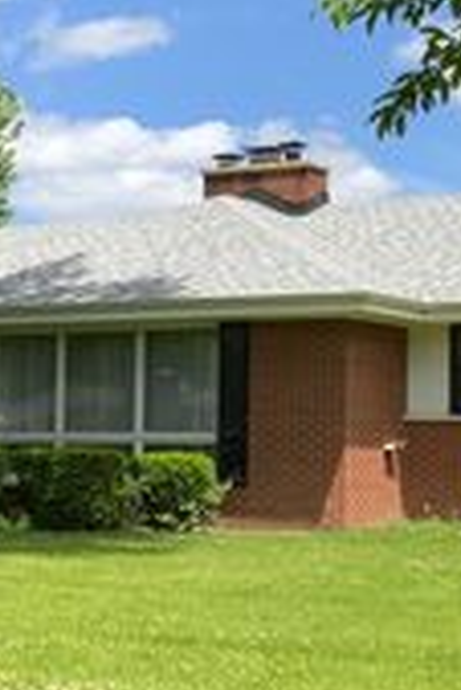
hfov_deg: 15.3
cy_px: 239
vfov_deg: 22.8
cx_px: 351
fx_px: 1706
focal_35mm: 89
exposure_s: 1/1577
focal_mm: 3
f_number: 1.8
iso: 16
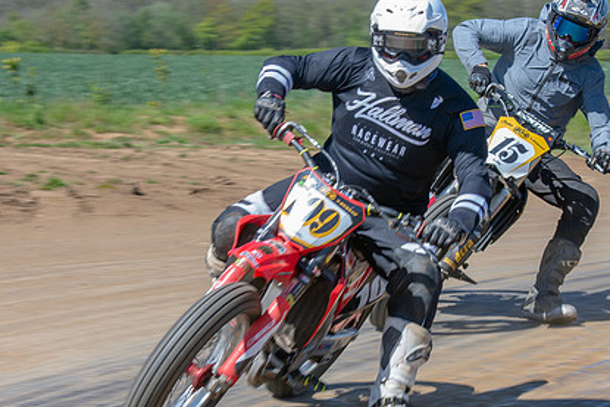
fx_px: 3017
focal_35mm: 178
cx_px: 337
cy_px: 226
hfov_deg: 11.5
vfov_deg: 7.7
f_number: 8
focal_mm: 70
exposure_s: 1/160
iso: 200
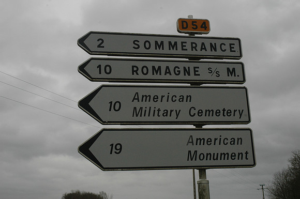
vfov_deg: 28.9
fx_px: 387
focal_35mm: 46
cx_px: 150
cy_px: 100
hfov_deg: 42.4
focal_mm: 31
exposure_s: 1/250
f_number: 11
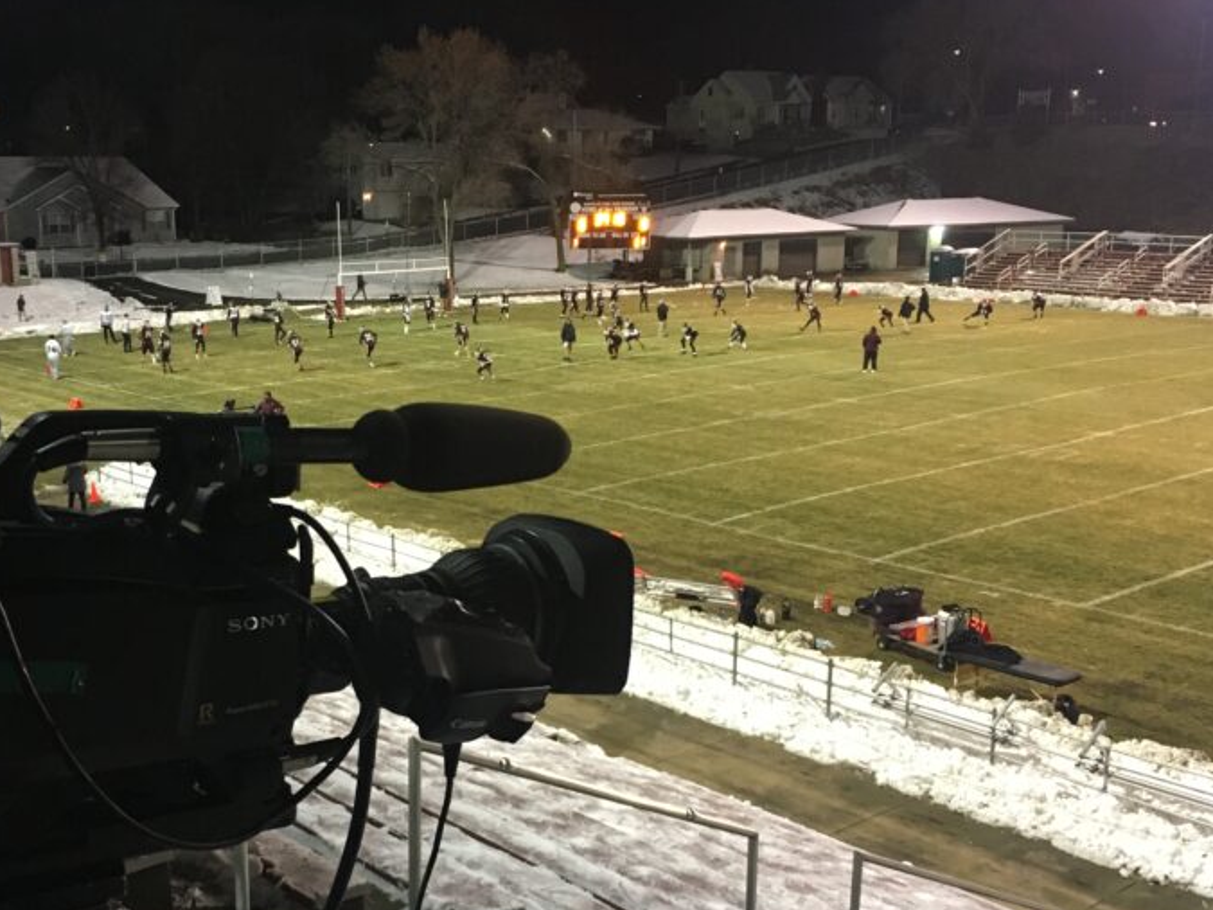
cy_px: 556
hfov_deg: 42.6
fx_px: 1542
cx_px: 440
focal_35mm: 44
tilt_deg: -13.3
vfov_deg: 32.7
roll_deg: +0.4
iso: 200
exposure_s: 1/24
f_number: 2.2
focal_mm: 4.15
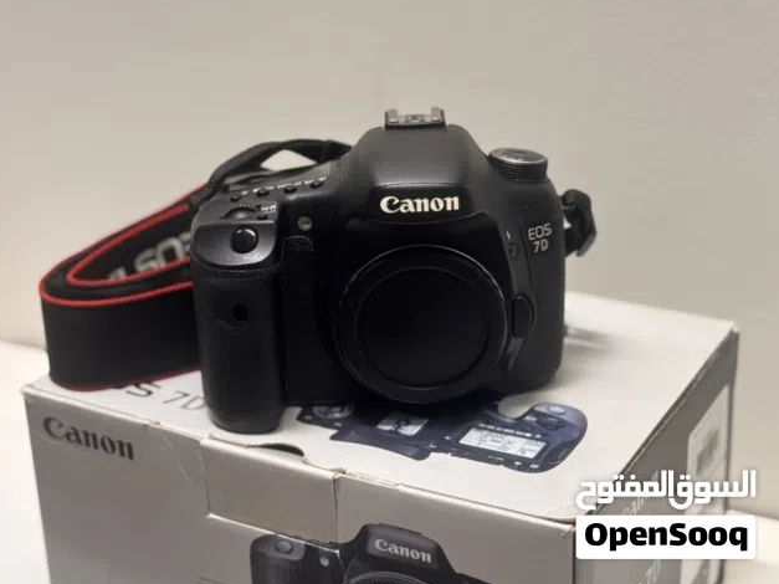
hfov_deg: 38.9
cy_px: 291
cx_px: 389
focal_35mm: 49
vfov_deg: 29.7
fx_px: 1102
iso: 64
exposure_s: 1/100
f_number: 1.78
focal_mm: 6.76
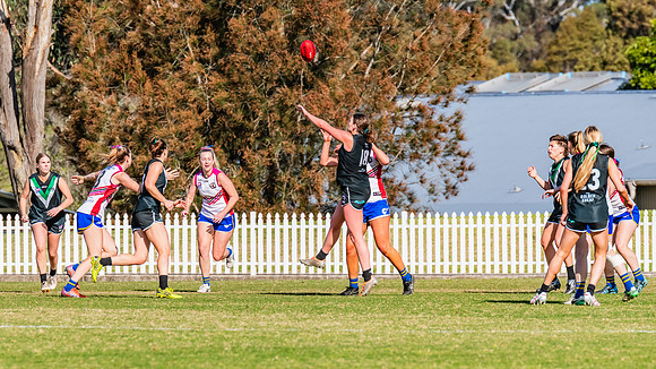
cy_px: 197
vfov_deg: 2.3
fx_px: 9039
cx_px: 350
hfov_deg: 4.2
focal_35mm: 520
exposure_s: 1/1600
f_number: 11
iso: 800
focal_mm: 420
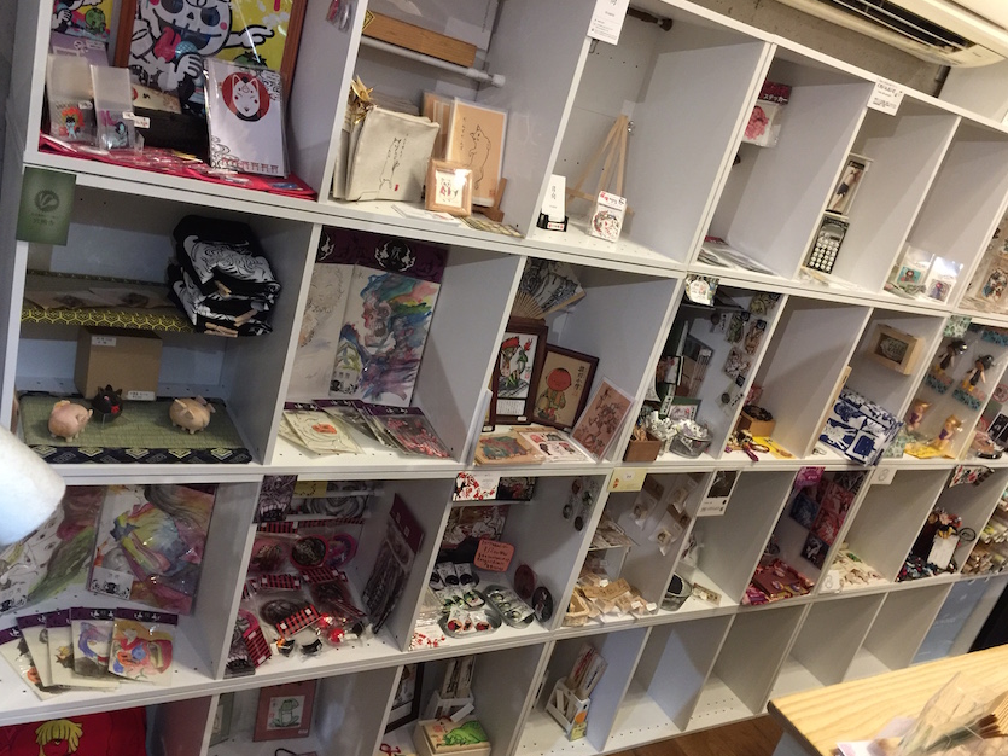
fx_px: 873
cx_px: 520
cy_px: 382
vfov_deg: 46.8
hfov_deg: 60.0
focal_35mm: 30
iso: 125
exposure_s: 1/10
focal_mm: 4.15
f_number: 2.2
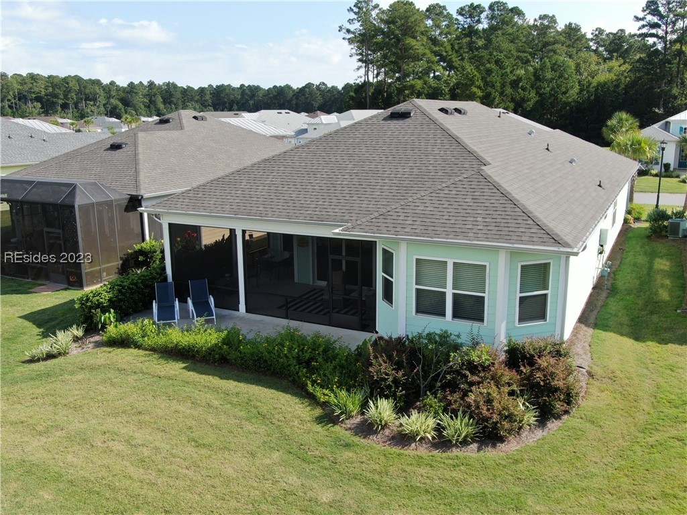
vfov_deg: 42.9
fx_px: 655
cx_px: 344
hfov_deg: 55.4
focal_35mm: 33
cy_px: 258
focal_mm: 5.57
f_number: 3.2
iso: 100
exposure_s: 1/640
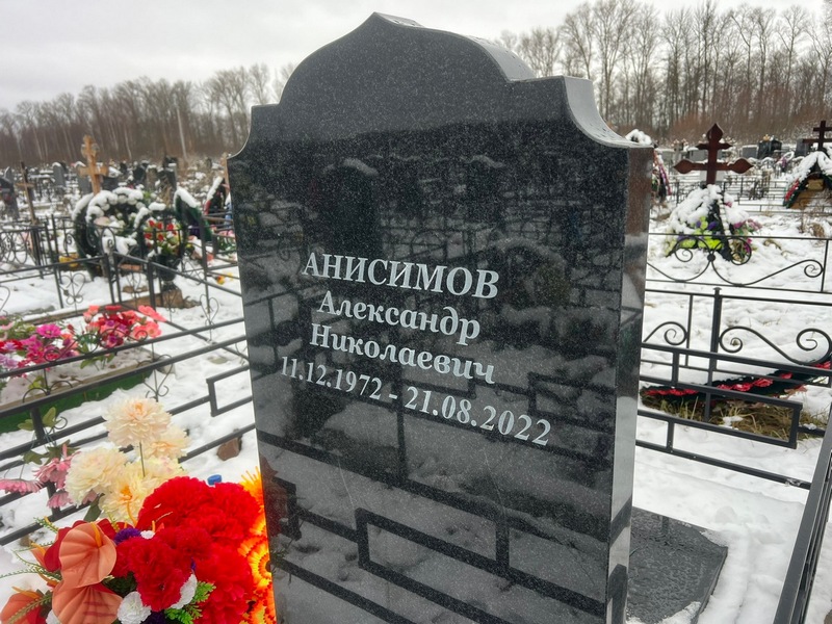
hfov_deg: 67.3
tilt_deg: -13.2
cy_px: 312
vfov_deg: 53.1
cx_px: 416
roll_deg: +3.0
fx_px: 625
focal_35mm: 26
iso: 40
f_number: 1.5
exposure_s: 1/261
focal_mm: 5.7
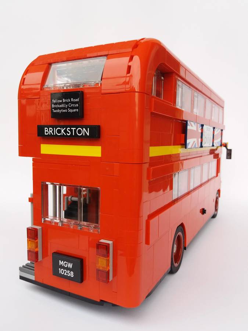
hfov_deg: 49.7
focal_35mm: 28
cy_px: 166
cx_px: 124
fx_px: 267
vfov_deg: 63.4
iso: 80
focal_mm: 3.7
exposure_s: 1/100
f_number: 1.9
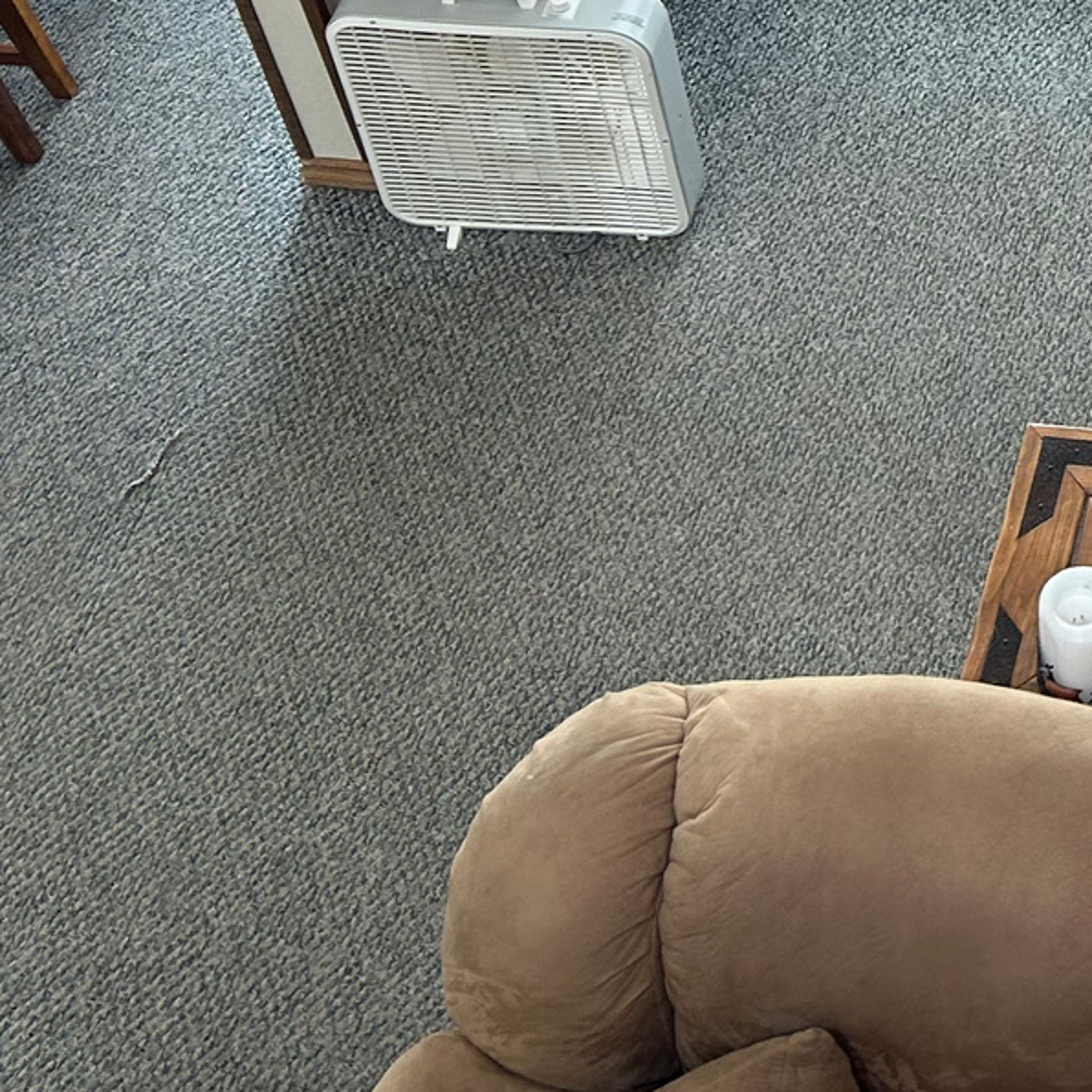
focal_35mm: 79
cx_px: 1513
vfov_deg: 20.4
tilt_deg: -42.3
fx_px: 2820
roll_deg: -1.3
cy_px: -238
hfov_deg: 19.7
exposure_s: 1/121
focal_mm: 5.7
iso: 50
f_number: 1.5
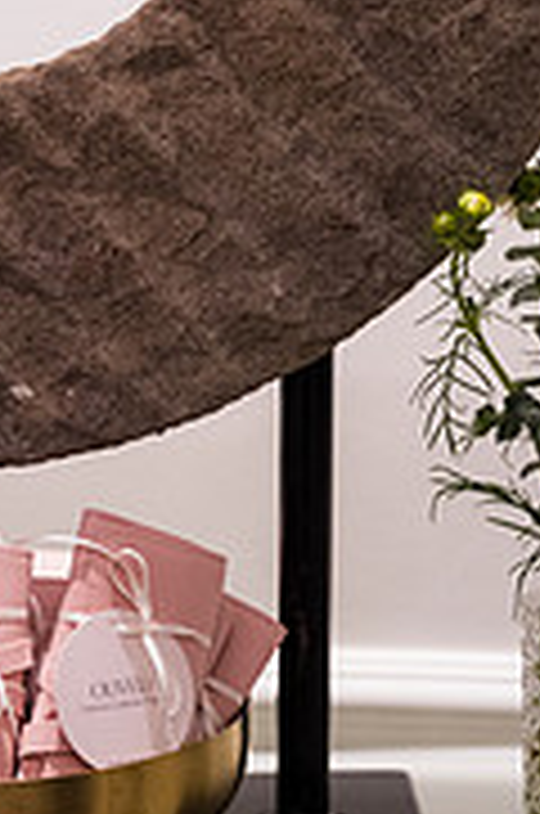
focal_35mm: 137
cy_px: 279
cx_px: -81
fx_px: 3094
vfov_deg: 15.0
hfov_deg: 9.8
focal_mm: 55
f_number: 2.2
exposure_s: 1/200
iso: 1250
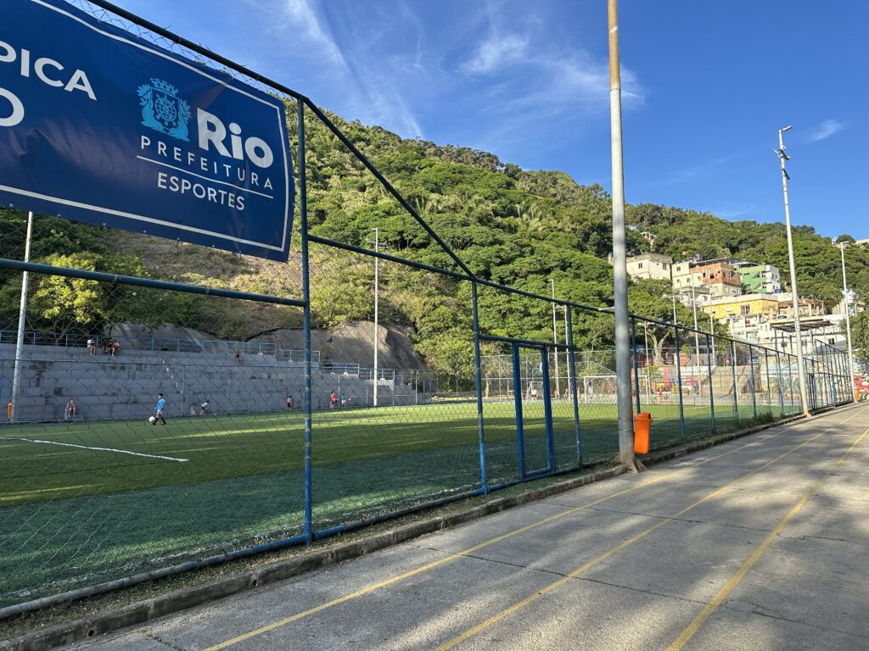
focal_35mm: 24
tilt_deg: +7.7
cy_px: 326
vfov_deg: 56.8
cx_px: 434
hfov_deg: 71.6
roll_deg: +0.6
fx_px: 602
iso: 80
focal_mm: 6.86
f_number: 1.78
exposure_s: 1/1227
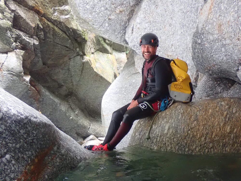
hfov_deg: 38.9
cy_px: 90
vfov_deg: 29.7
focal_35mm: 49
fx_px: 341
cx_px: 120
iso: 1600
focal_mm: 8.99
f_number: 3.2
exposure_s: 1/80
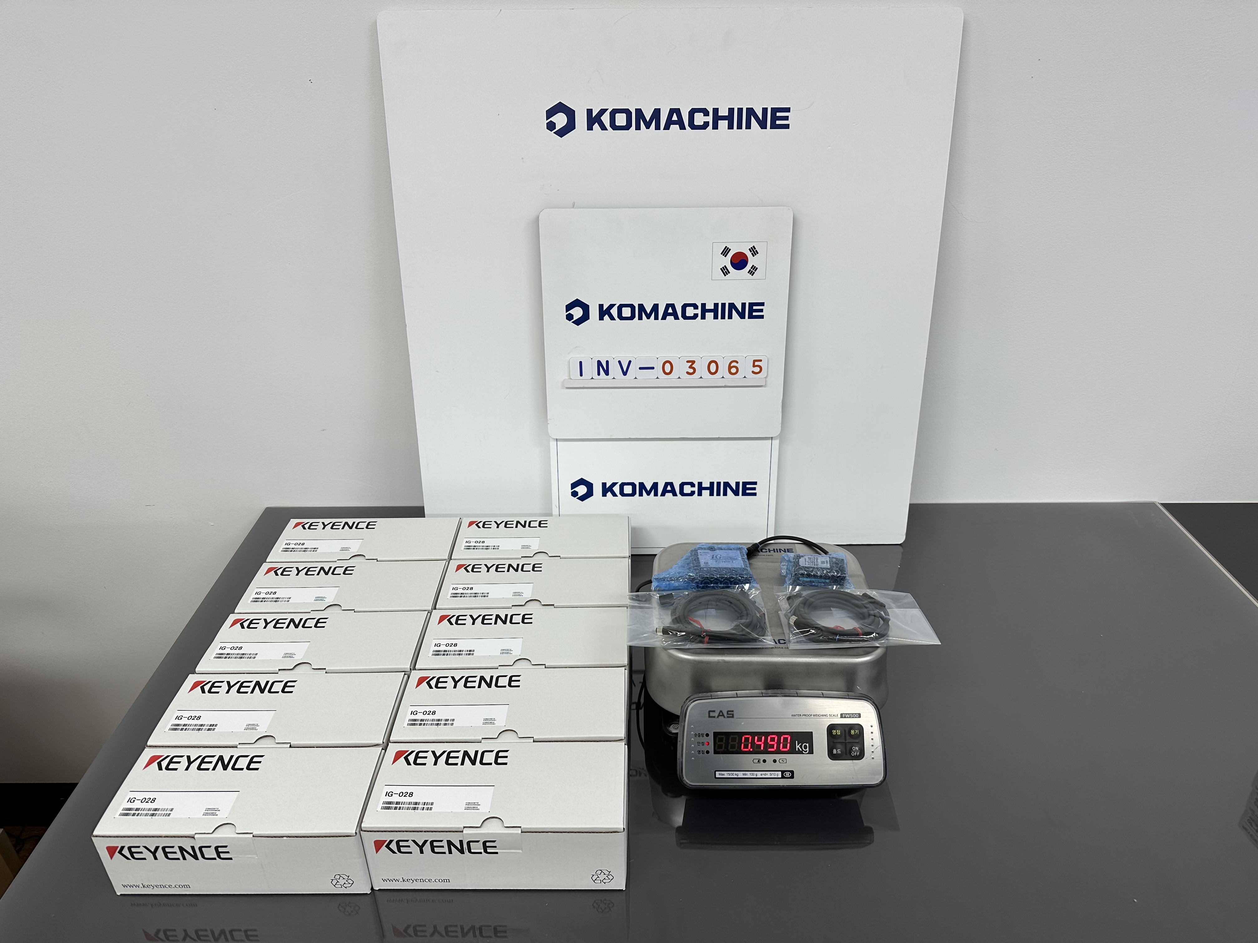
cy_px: 472
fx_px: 872
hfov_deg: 71.6
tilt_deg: -30.3
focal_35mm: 24
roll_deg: +0.4
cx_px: 629
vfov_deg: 56.8
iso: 80
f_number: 1.78
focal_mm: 6.86
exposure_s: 1/120
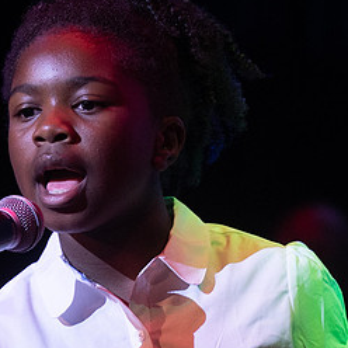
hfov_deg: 4.5
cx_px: 90
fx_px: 4413
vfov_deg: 4.5
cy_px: 267
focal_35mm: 388
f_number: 2.8
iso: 1600
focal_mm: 98
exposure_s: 1/200
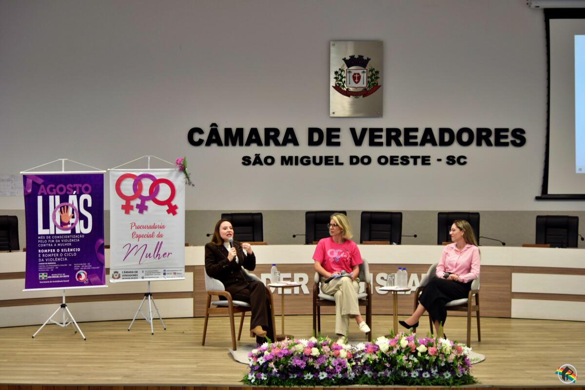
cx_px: 292
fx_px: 1341
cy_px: 195
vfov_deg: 16.6
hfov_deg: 24.6
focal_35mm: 82
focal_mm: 55
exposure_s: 1/60
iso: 450
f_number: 4.5
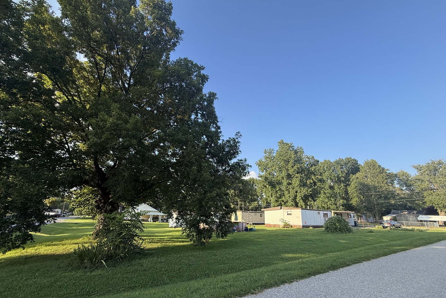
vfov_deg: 77.1
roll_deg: -1.4
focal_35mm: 15
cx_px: 227
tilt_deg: +16.4
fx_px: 186
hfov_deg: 100.4
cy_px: 165
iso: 50
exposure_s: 1/472
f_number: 2.2
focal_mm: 2.22
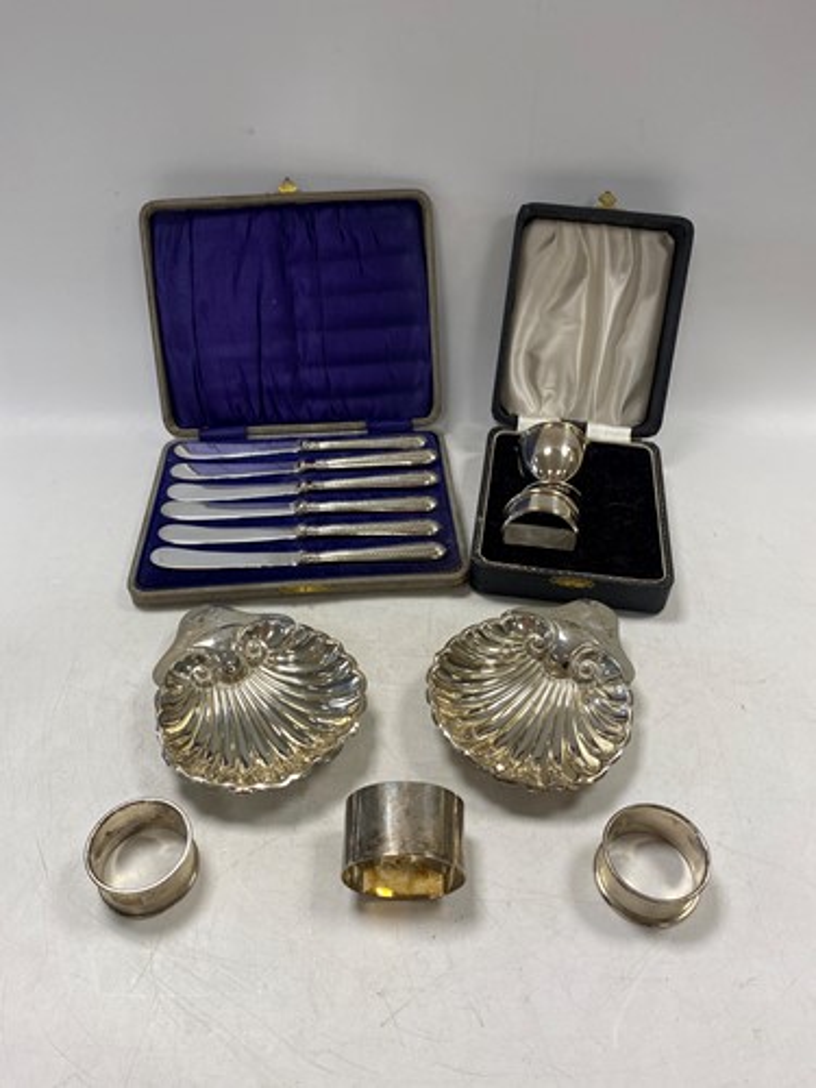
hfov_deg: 53.1
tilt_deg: -41.4
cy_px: 544
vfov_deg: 67.3
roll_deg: -0.5
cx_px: 408
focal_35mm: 26
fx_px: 817
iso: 50
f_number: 1.8
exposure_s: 1/100
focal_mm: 4.25
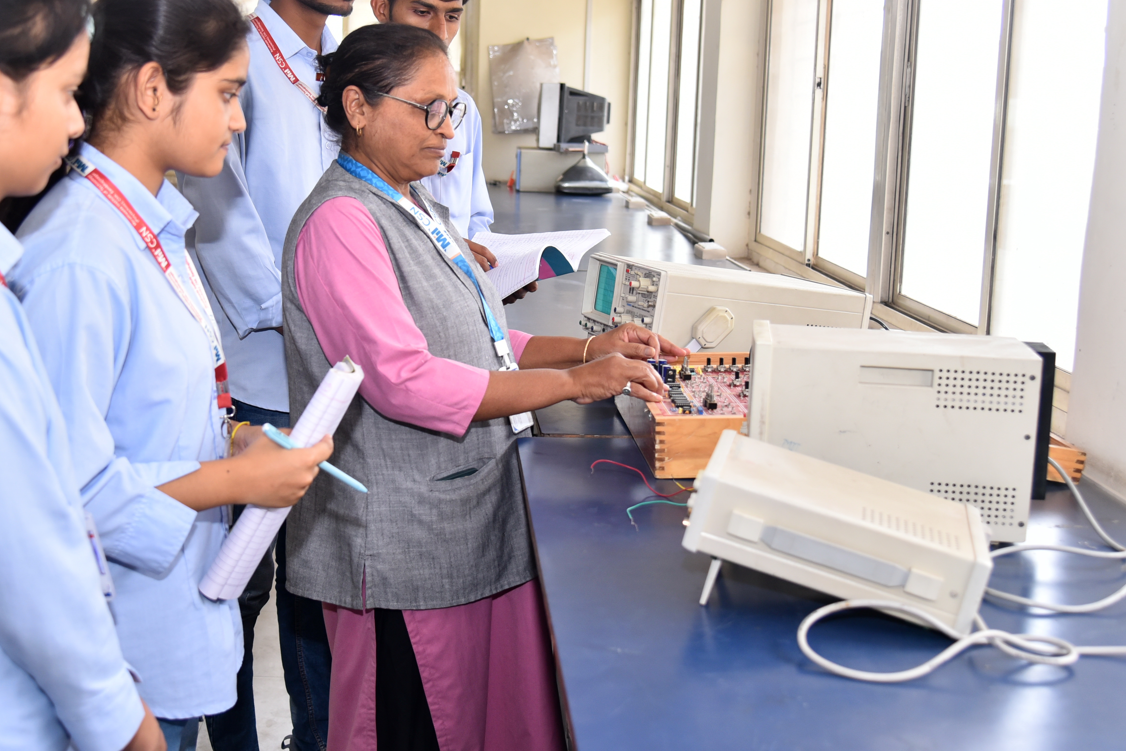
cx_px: 442
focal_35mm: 46
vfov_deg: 29.2
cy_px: 307
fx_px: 1439
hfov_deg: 42.5
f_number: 4
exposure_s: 1/200
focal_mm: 34
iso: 640
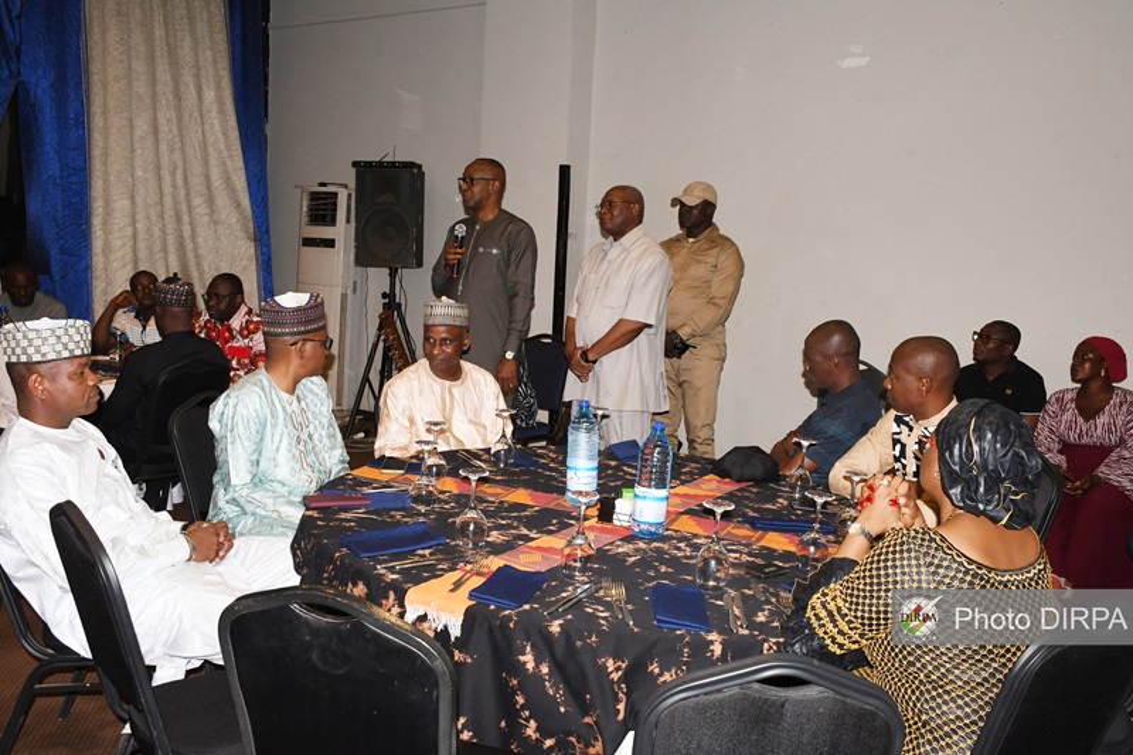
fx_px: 1038
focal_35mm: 33
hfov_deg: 57.2
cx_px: 566
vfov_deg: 40.0
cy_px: 378
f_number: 8
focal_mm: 22
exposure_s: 1/125
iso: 1000
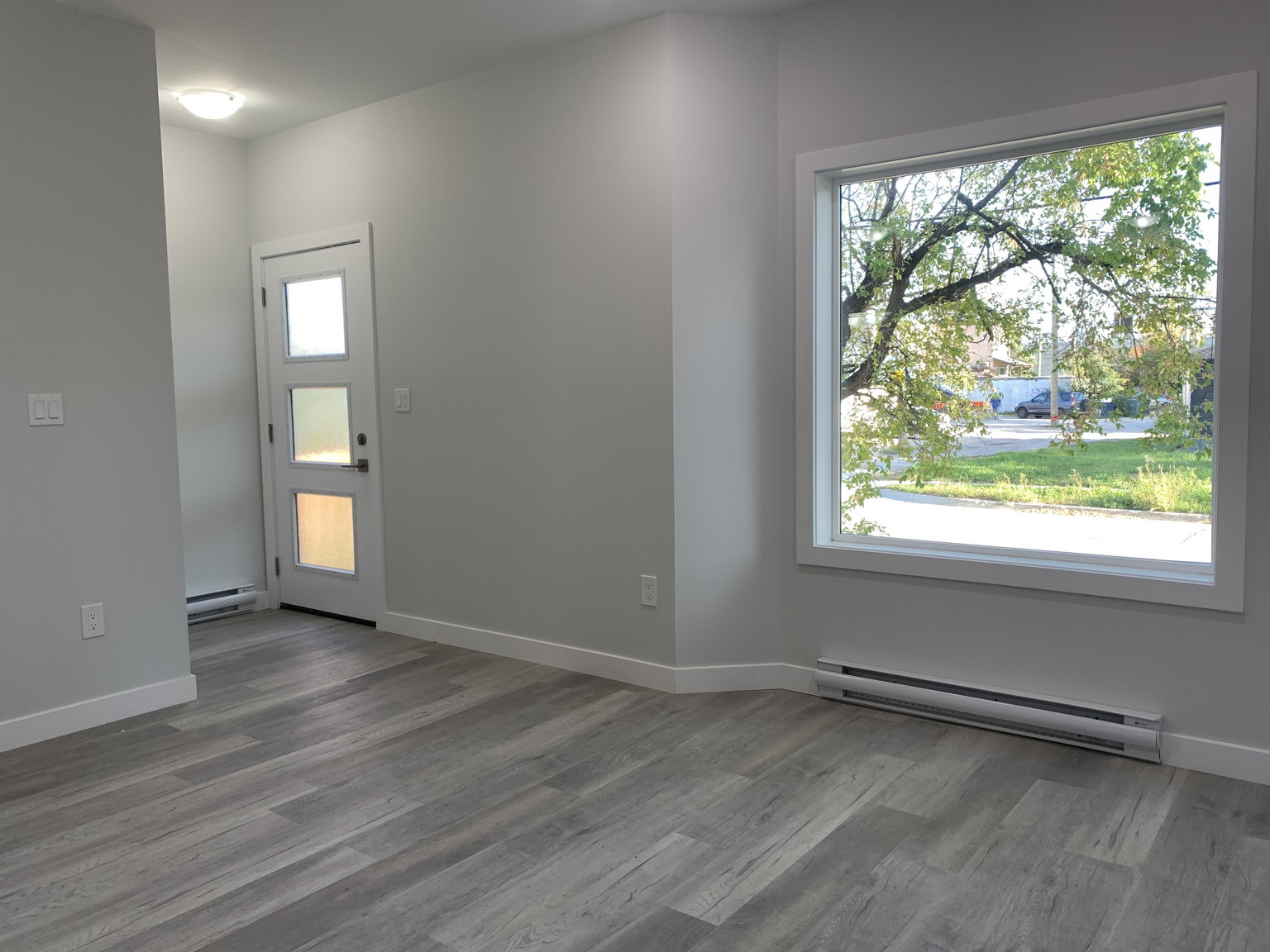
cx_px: 635
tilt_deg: -5.5
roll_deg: +0.9
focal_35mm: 26
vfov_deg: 53.1
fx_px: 954
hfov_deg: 67.3
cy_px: 476
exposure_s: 1/120
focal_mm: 4.25
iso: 40
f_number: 1.8
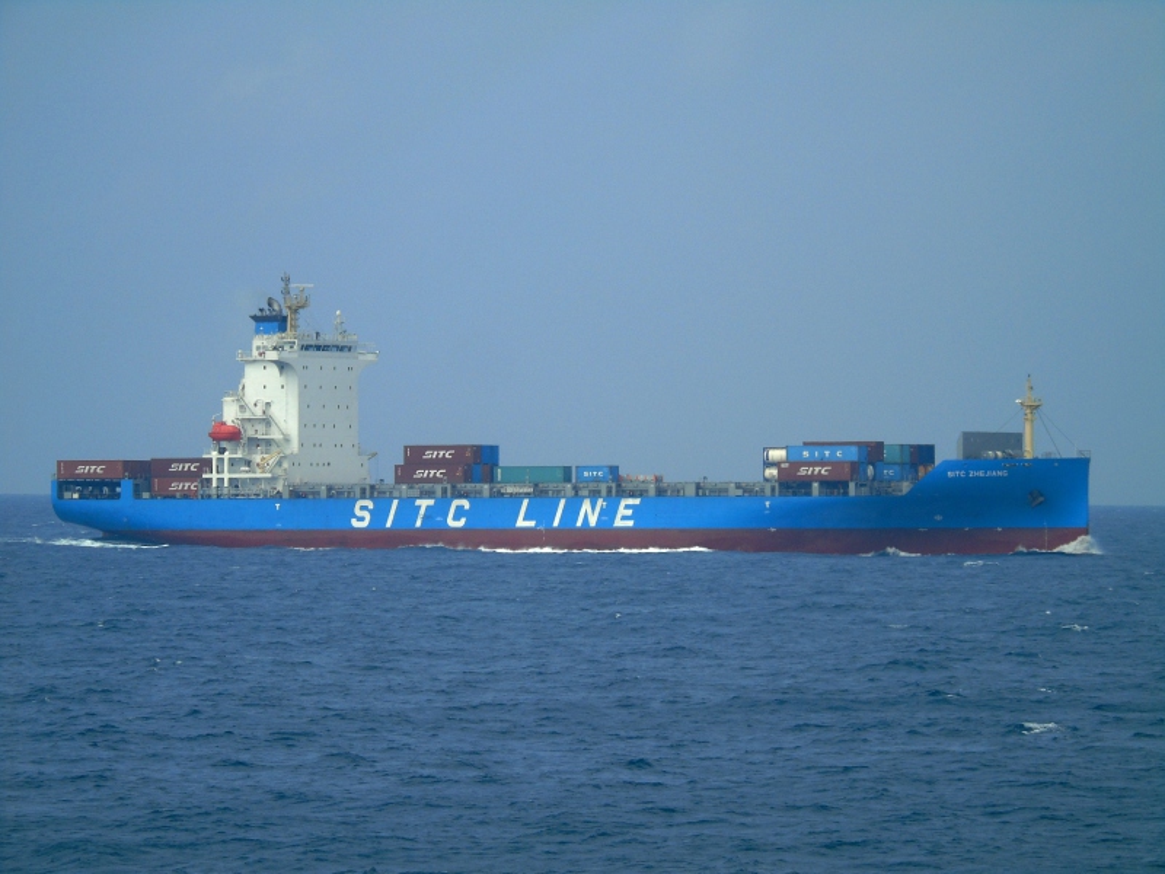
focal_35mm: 278
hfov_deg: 7.1
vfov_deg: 5.3
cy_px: 437
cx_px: 582
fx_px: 9356
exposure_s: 1/640
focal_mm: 50
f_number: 4.9
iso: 80
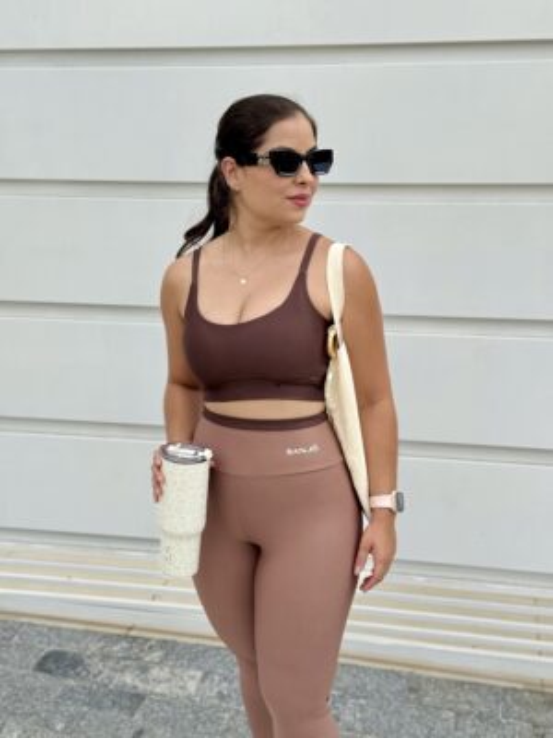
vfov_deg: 39.7
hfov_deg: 30.3
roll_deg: -0.8
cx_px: 276
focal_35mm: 48
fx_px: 1022
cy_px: 369
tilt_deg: -11.5
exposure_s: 1/2865
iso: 80
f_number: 1.78
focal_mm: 6.76
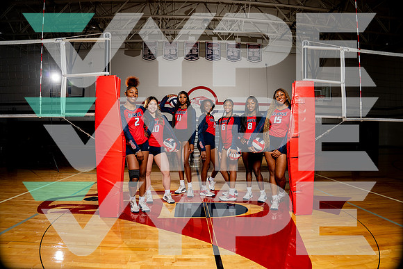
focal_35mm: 20
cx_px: 202
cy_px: 134
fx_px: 227
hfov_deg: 83.3
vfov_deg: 61.4
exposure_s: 1/250
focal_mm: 20
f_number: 5.6
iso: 100
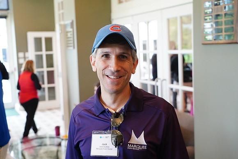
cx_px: 119
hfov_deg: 41.1
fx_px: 317
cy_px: 80
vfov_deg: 28.1
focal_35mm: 48
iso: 3200
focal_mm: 48
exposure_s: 1/100
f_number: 4.5
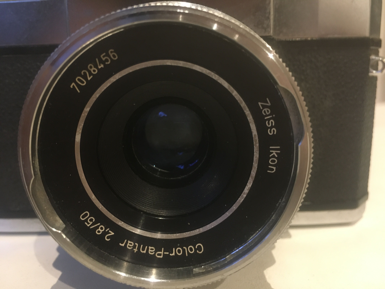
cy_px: 144
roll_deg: +1.3
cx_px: 192
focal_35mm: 29
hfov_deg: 61.7
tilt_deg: -12.3
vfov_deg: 48.2
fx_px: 323
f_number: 2.2
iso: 400
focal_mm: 4.15
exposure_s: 1/17
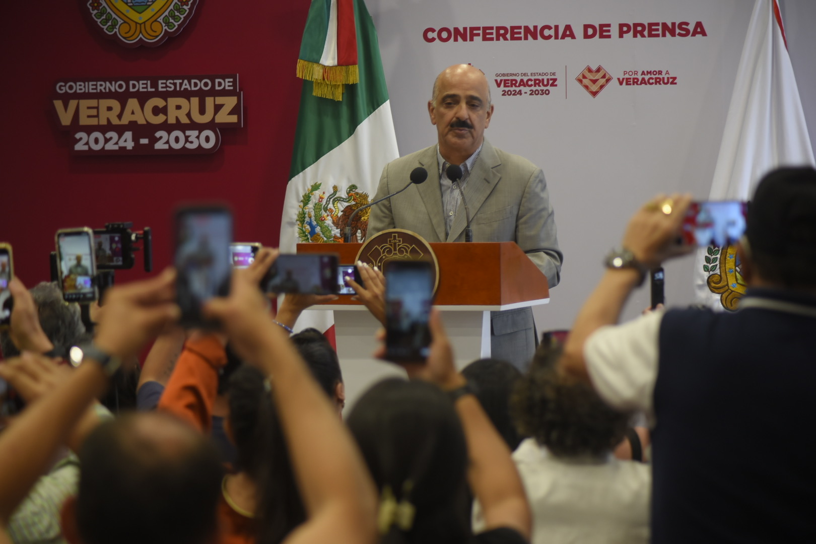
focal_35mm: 122
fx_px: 2765
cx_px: 408
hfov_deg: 16.8
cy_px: 272
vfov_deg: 11.2
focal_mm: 122
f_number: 4.2
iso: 640
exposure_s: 1/125
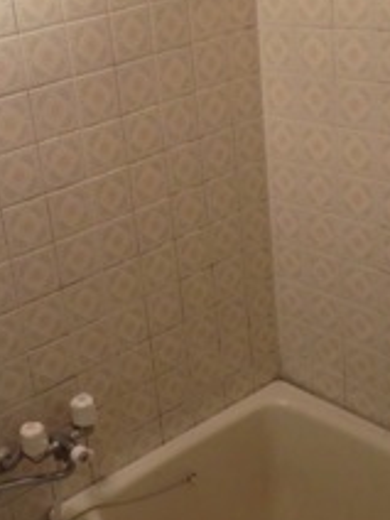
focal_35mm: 55
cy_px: 218
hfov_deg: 26.1
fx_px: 826
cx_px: 83
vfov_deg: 34.9
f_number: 2.8
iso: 320
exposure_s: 1/60
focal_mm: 4.7
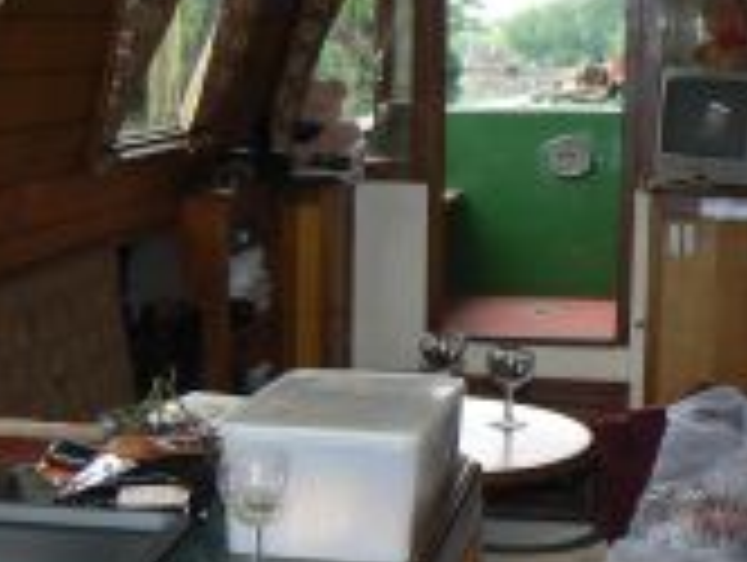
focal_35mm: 78
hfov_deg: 25.0
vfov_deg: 18.9
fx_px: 1686
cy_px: 364
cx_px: 410
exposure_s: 1/30
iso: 100
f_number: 2.8
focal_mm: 6
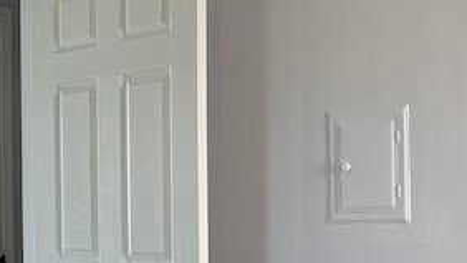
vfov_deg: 12.7
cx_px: -166
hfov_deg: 20.2
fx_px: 1177
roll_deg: +0.8
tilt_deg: -0.8
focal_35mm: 95
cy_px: 223
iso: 80
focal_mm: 6.86
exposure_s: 1/120
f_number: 1.78
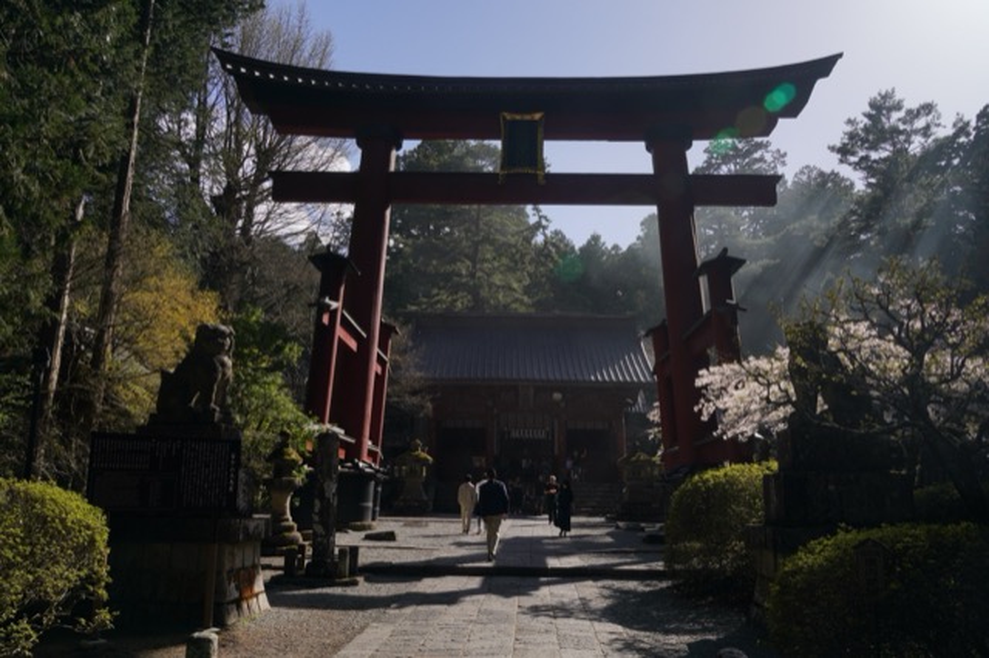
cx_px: 494
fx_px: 851
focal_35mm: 31
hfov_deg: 60.3
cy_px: 329
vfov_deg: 42.3
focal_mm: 31
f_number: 16
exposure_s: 1/125
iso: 100
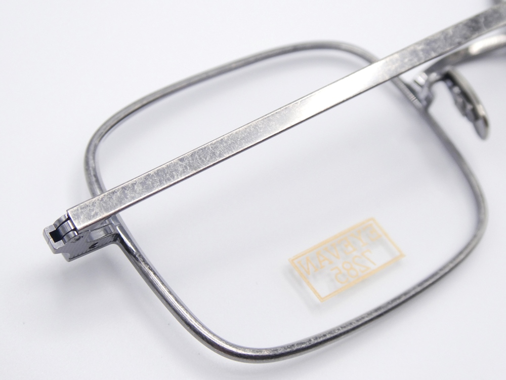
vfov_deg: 21.0
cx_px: 253
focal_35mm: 70
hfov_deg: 27.8
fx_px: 1023
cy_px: 190
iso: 80
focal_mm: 12.5
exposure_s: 1/320
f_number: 4.5
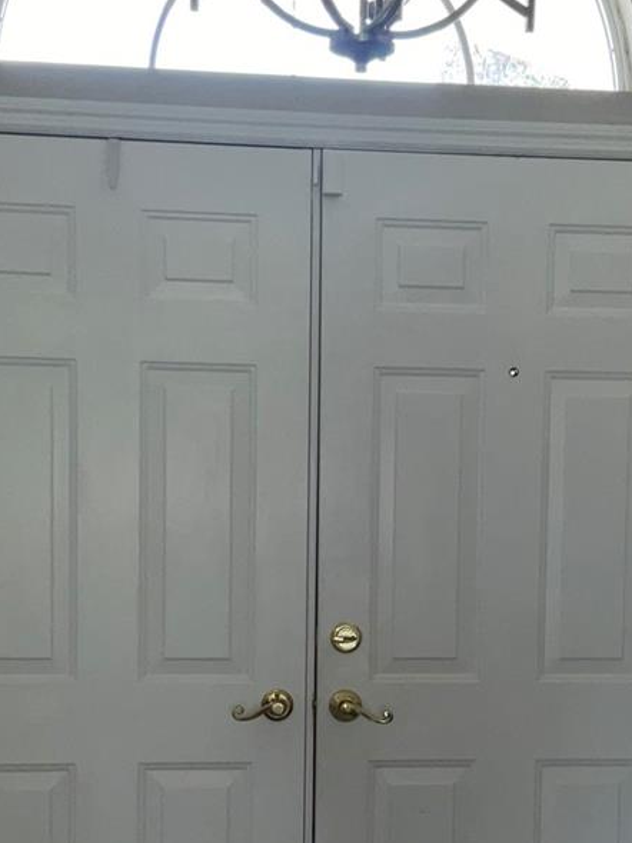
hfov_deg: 24.8
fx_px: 1437
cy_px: 600
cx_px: 365
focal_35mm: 59
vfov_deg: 32.3
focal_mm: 3
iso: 16
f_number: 1.8
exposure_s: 1/77
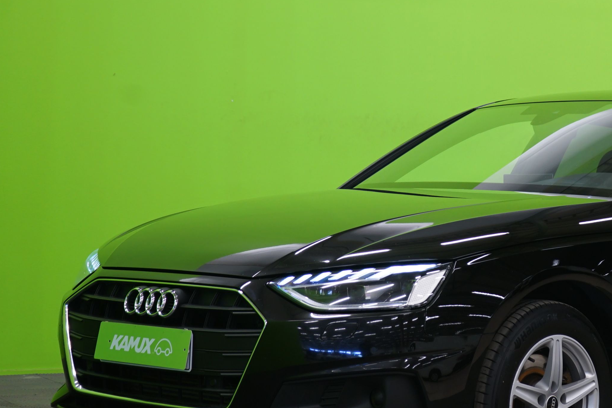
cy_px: 208
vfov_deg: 14.3
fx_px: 1632
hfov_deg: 20.9
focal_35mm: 96
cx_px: 533
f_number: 4.5
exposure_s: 1/10
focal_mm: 50
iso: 400
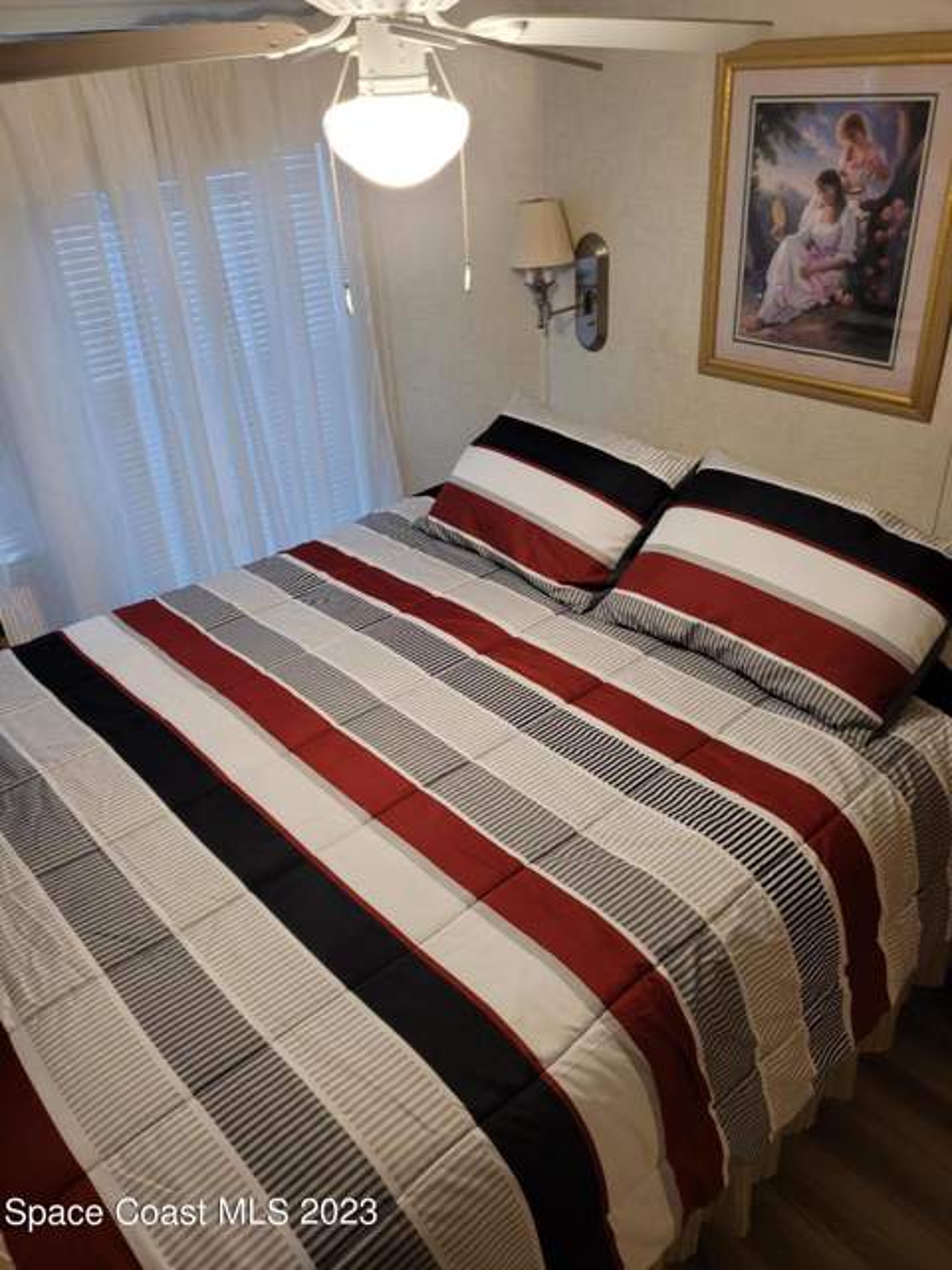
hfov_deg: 53.1
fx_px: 953
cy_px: 635
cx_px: 476
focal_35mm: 26
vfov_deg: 67.3
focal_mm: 5.4
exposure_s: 1/40
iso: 160
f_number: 1.8
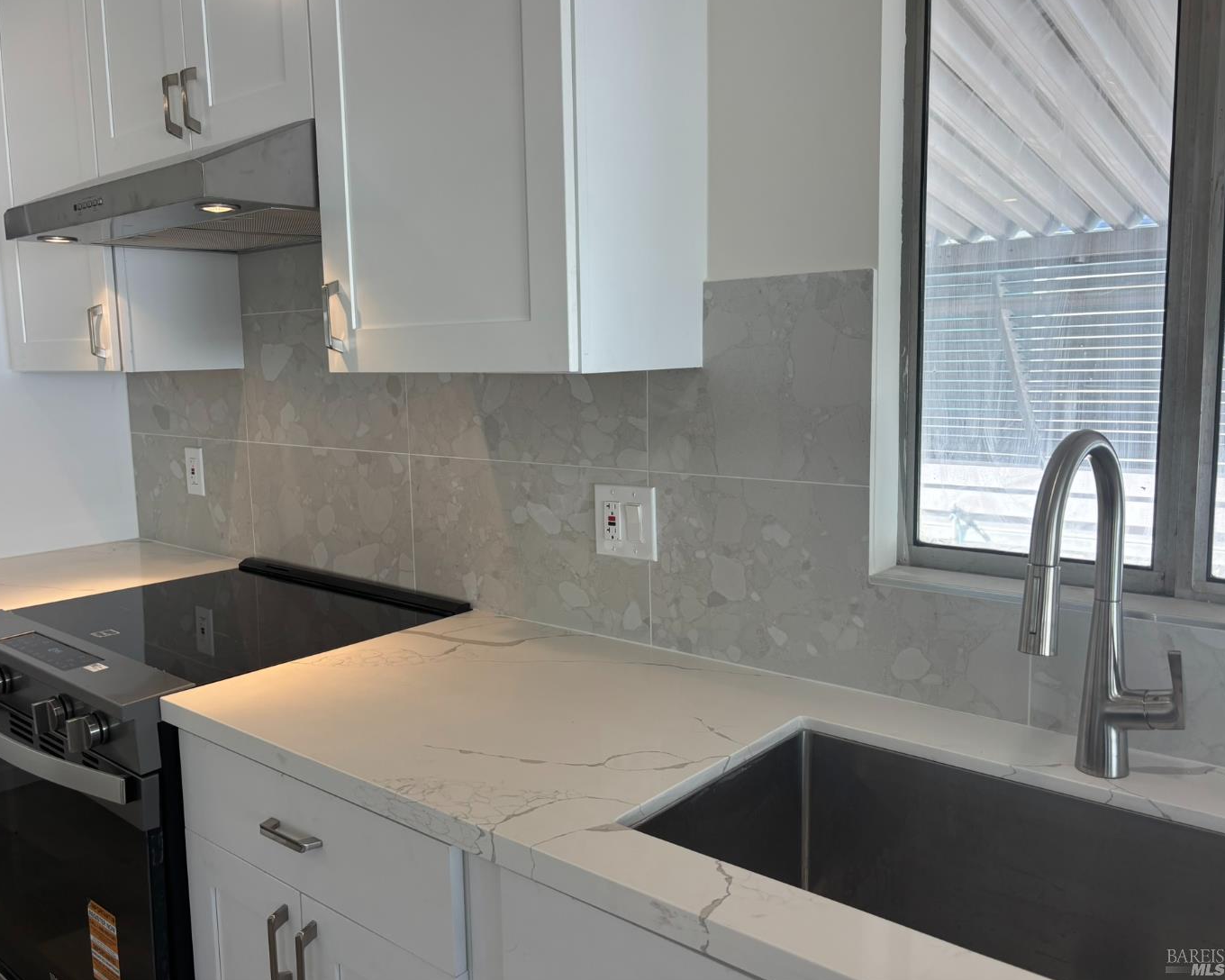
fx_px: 1015
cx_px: 565
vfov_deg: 51.5
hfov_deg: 62.1
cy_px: 481
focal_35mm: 28
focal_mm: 5.96
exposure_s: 1/156
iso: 40
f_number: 1.6
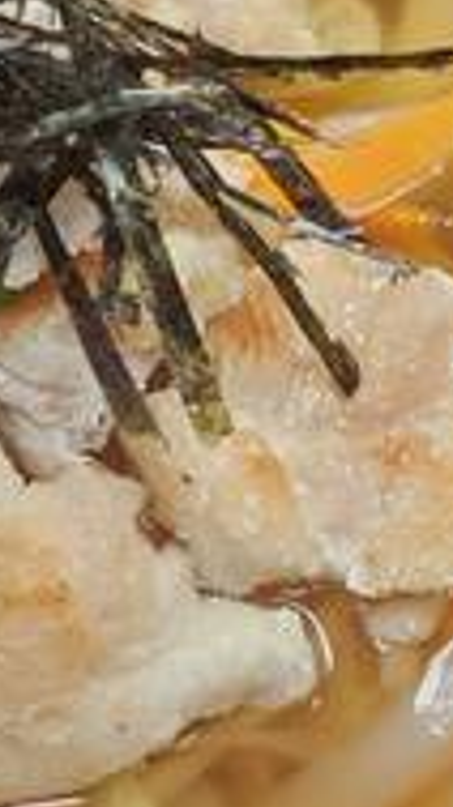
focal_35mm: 88
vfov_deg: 24.2
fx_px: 1883
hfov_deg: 13.2
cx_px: -145
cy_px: 482
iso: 160
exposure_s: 1/60
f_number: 2.4
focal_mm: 4.3
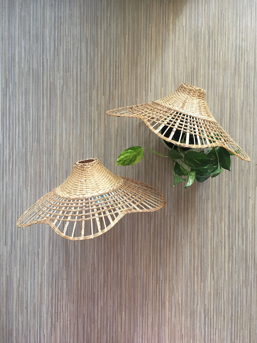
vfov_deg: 61.7
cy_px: 172
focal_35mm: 29
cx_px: 128
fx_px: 287
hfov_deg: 48.2
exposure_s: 1/15
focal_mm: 4.15
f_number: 2.2
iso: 64
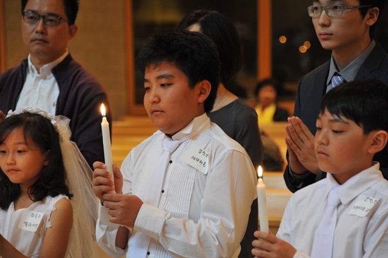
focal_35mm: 170
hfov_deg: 12.1
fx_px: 1831
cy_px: 129
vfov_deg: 8.1
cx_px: 194
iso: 1600
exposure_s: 1/20
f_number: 6.3
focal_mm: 170
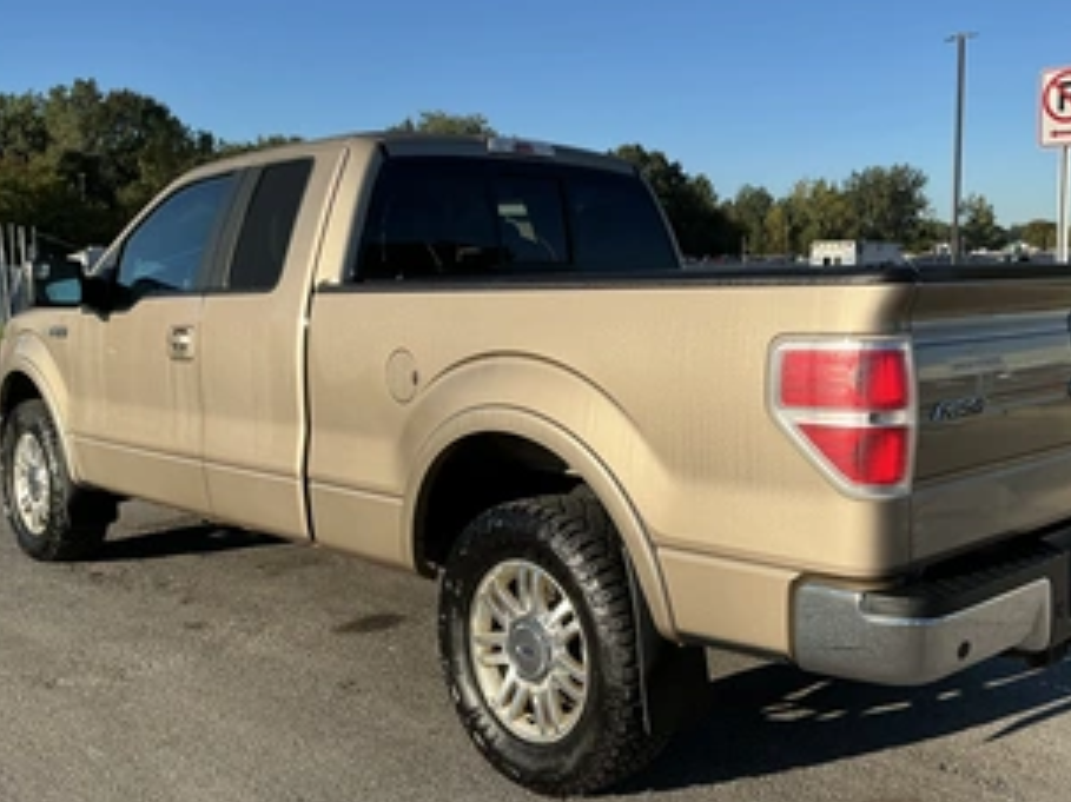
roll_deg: +0.8
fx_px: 1144
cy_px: 399
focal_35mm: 37
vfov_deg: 38.6
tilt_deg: -5.1
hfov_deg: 49.9
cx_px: 626
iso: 25
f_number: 1.8
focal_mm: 3
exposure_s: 1/2058
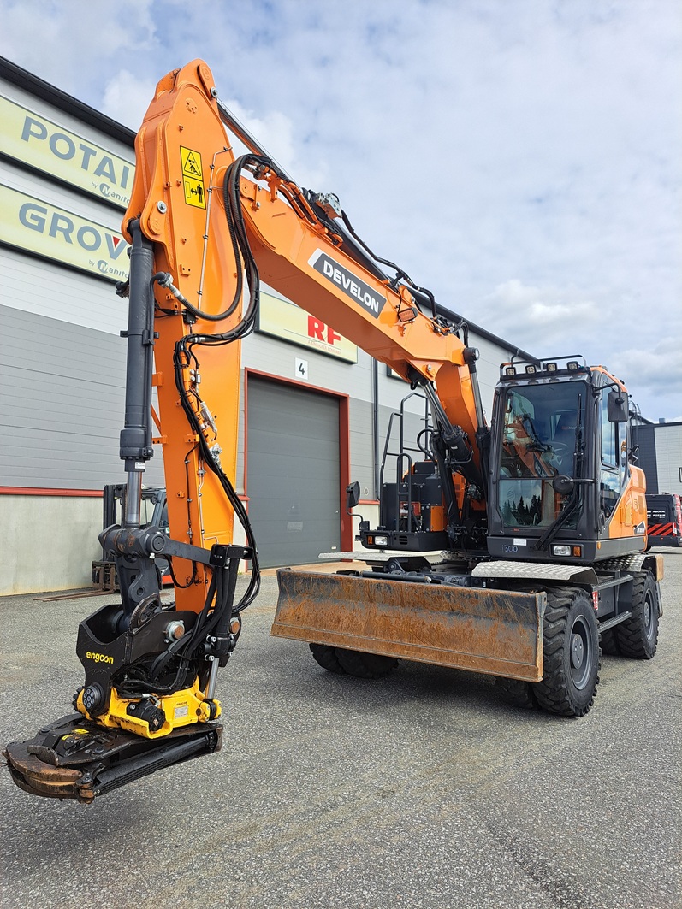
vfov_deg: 71.6
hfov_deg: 56.8
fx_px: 631
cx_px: 341
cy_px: 454
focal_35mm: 24
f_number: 1.8
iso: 50
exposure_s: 1/1443
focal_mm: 5.23
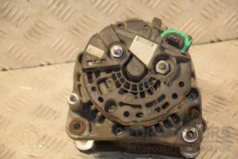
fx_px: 912
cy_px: 80
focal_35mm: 138
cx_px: 119
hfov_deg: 14.9
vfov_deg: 9.9
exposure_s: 1/100
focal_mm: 92
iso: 800
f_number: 5.6
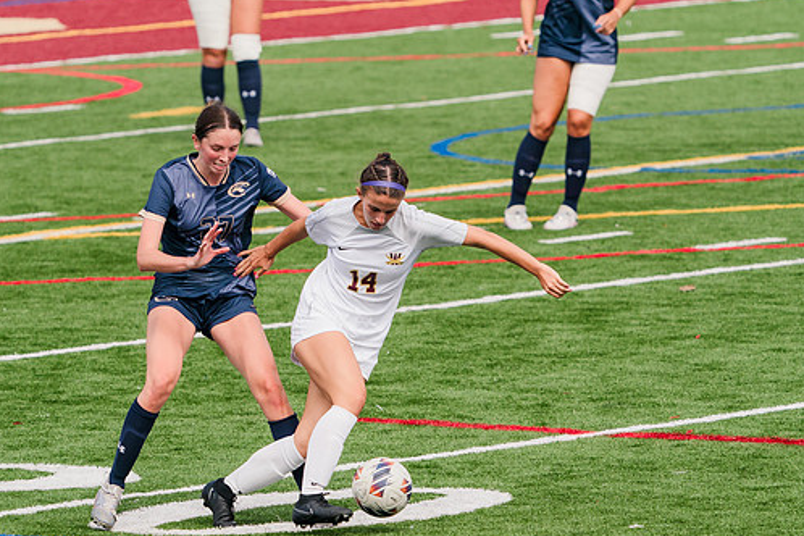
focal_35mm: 550
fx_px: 12282
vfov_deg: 2.5
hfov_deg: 3.7
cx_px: 344
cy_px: 288
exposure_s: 1/1600
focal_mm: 388
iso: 500
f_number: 6.3
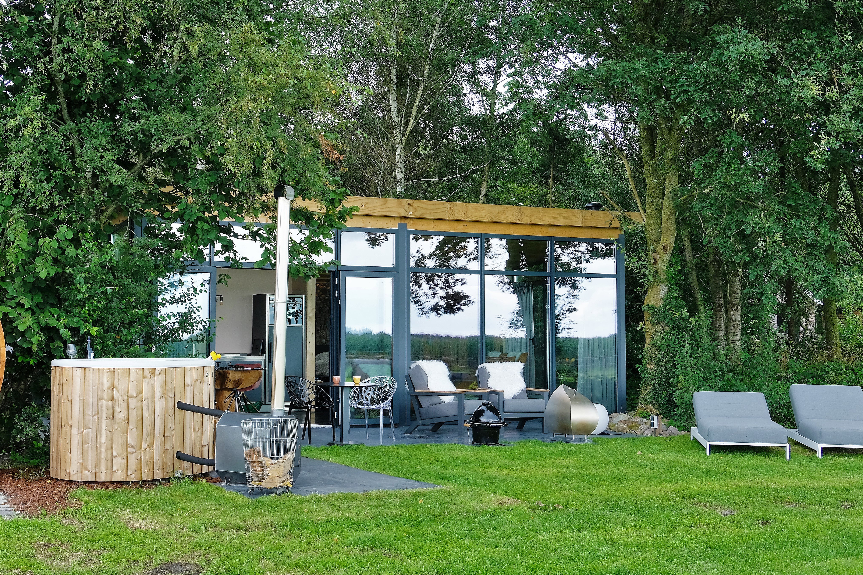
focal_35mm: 49
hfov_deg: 40.1
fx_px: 1175
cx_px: 331
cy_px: 215
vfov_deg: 27.4
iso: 400
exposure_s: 1/125
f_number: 5.6
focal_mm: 23.3
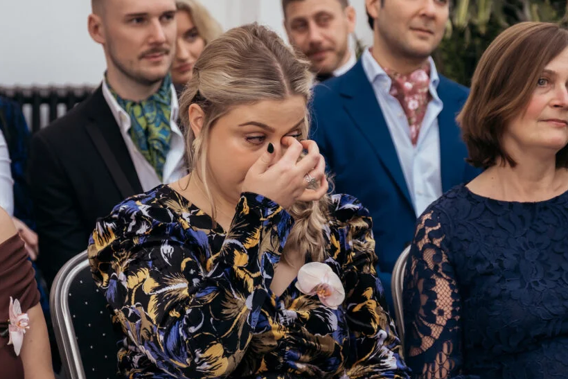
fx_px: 1941
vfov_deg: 11.1
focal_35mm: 123
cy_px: 155
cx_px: 248
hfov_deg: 16.6
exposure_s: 1/160
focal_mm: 55
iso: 320
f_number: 2.8
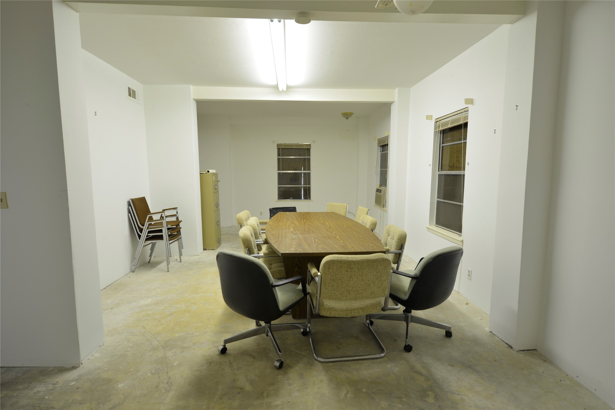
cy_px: 205
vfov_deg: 64.6
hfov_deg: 86.9
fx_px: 325
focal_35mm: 19
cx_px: 308
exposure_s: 1/20
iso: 250
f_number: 2.8
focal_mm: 19
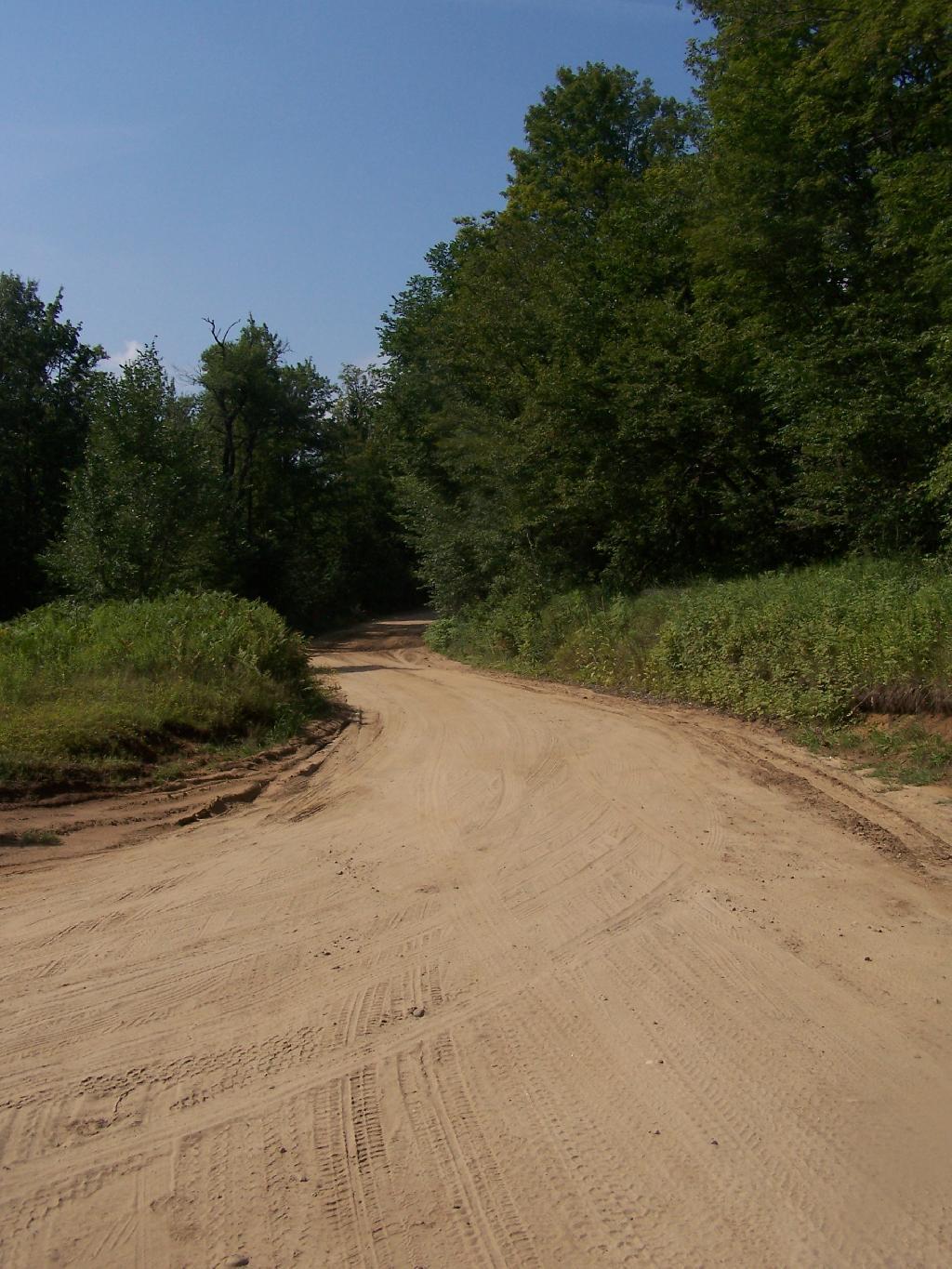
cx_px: 476
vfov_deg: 49.0
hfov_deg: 37.7
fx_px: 1393
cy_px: 634
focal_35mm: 38
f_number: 5.6
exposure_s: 1/1000
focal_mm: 6.3
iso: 100
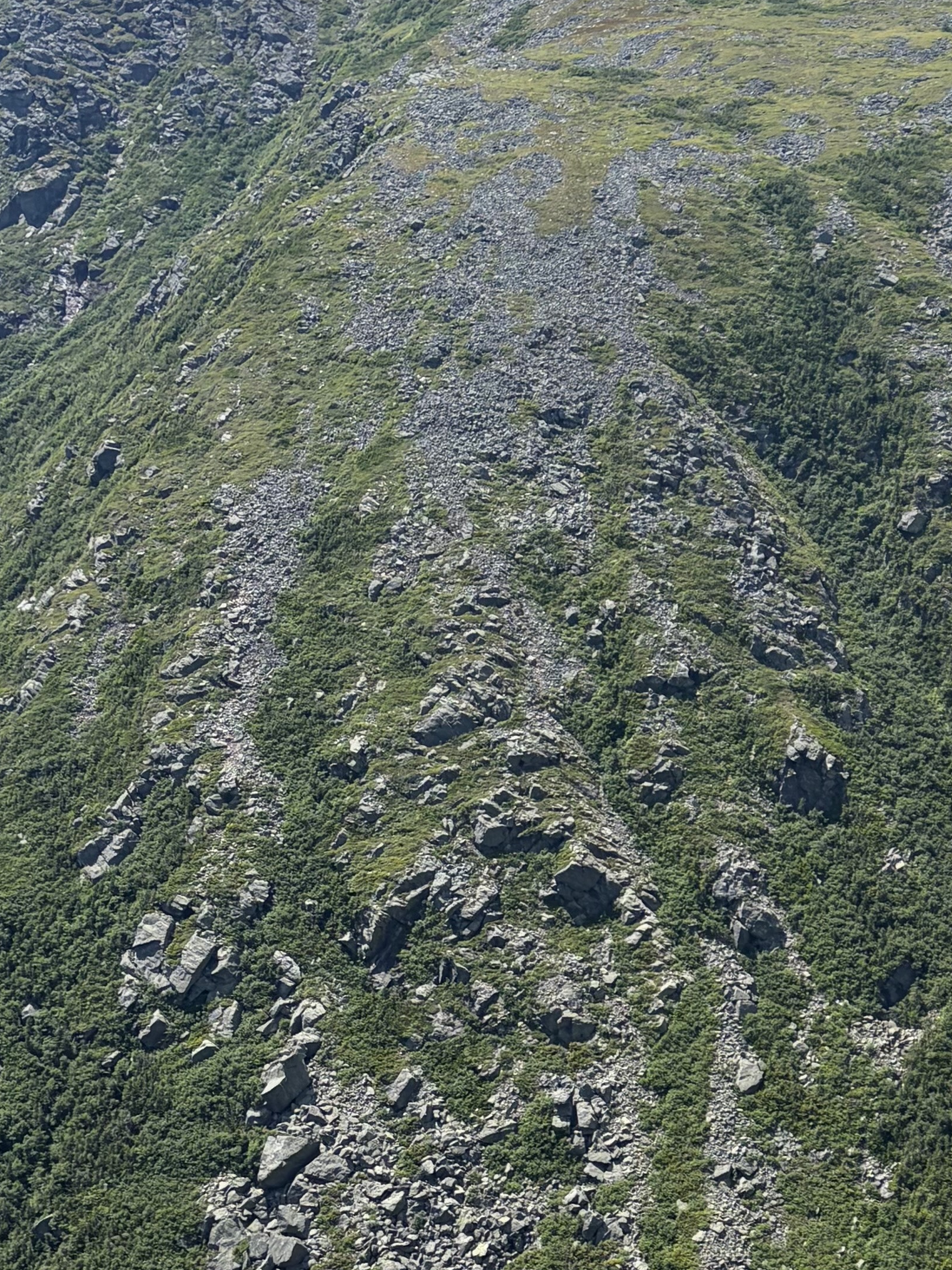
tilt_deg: -9.6
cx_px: 978
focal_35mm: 69
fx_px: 2530
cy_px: 707
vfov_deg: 28.1
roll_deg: -2.8
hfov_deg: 20.5
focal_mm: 5.96
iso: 64
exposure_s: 1/2364
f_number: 1.6
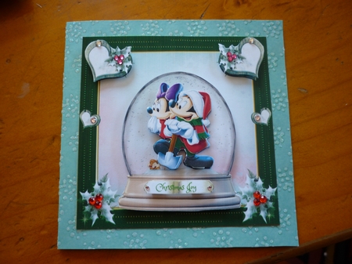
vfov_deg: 42.9
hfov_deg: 55.4
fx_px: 335
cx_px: 176
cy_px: 132
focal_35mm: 33
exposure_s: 1/30
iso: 80
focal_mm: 5.5
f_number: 2.8
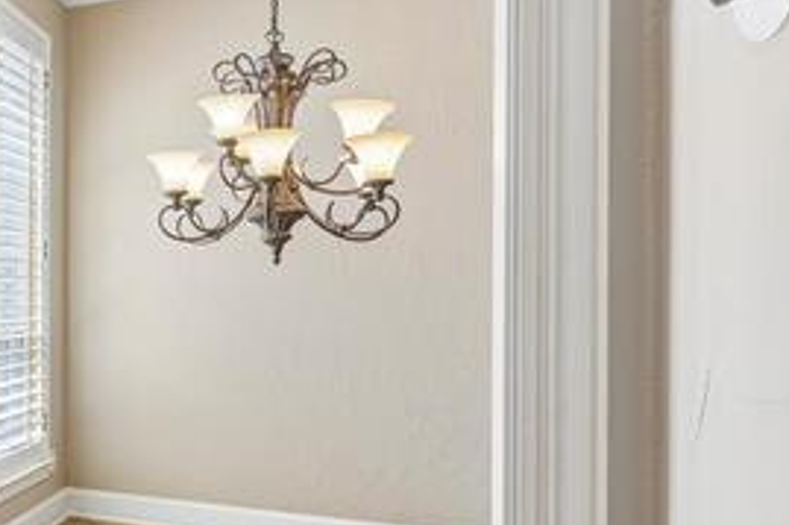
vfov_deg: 35.0
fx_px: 832
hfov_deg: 39.6
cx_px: -111
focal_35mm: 38
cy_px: 290
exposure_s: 1/30
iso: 320
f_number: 8
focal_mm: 16
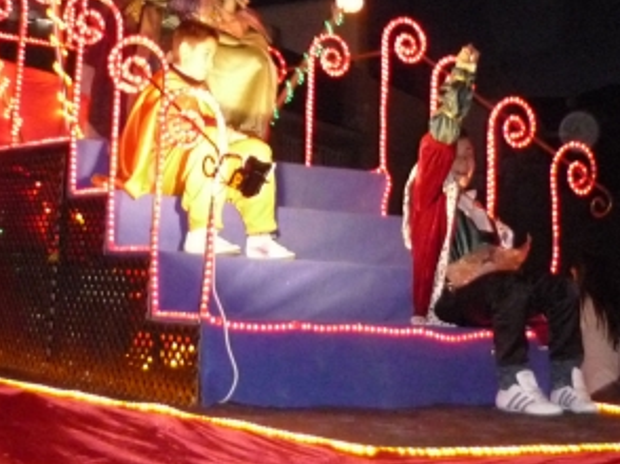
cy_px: 16
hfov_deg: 26.5
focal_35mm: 73
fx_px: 1306
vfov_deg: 19.6
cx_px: 200
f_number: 2.8
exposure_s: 1/30
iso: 800
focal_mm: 5.5
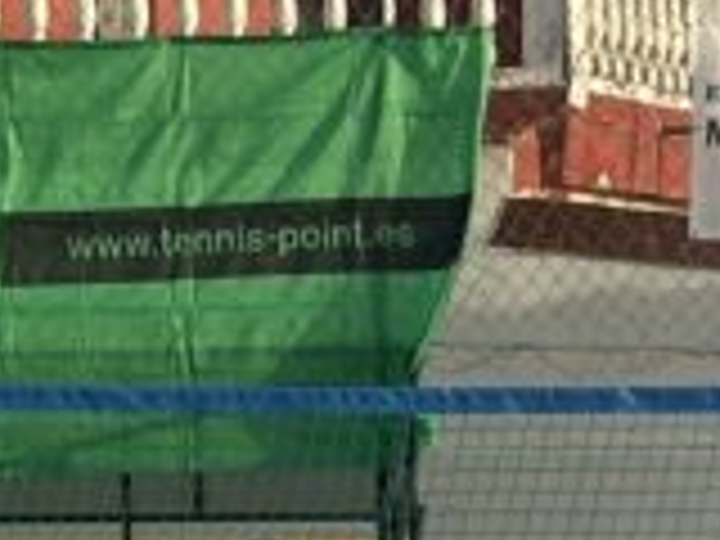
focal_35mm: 307
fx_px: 6385
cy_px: 1058
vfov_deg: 4.8
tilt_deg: -4.4
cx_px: 598
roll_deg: +0.5
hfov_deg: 6.4
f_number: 1.78
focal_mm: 6.86
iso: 64
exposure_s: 1/1120
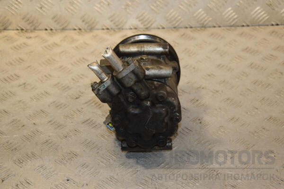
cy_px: 94
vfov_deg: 17.5
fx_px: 615
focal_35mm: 78
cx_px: 142
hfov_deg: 26.0
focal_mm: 52
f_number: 6.3
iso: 800
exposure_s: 1/200
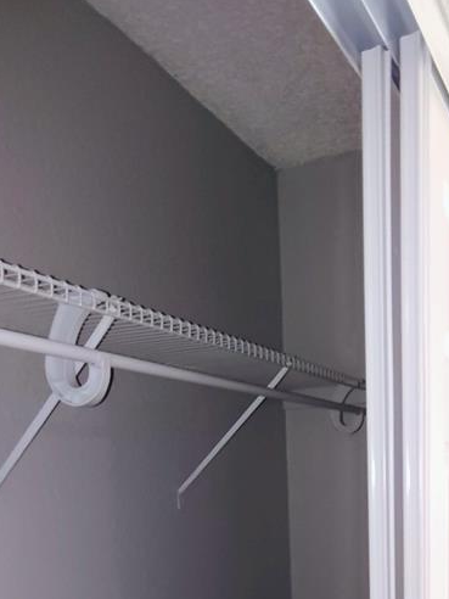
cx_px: 269
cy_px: 587
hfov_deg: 36.7
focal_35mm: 39
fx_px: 674
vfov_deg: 42.0
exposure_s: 1/24
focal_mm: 2.13
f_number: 2.2
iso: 541
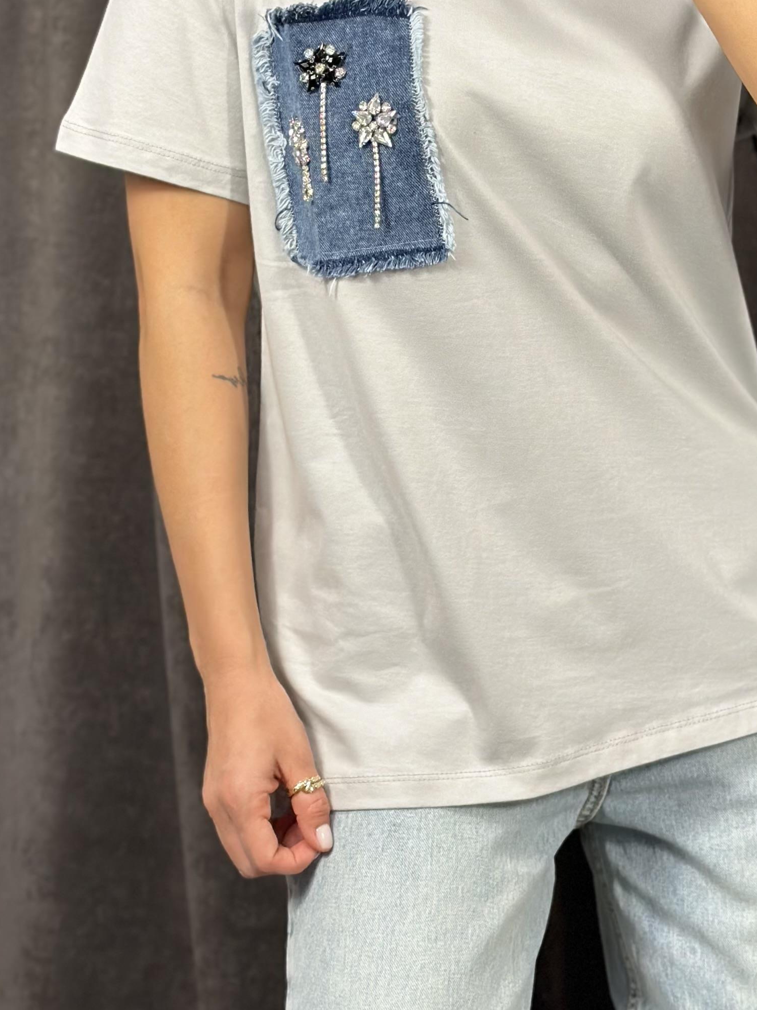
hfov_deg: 15.2
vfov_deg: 20.2
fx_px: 2829
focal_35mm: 97
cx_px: 517
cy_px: 363
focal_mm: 6.86
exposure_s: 1/100
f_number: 1.78
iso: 125
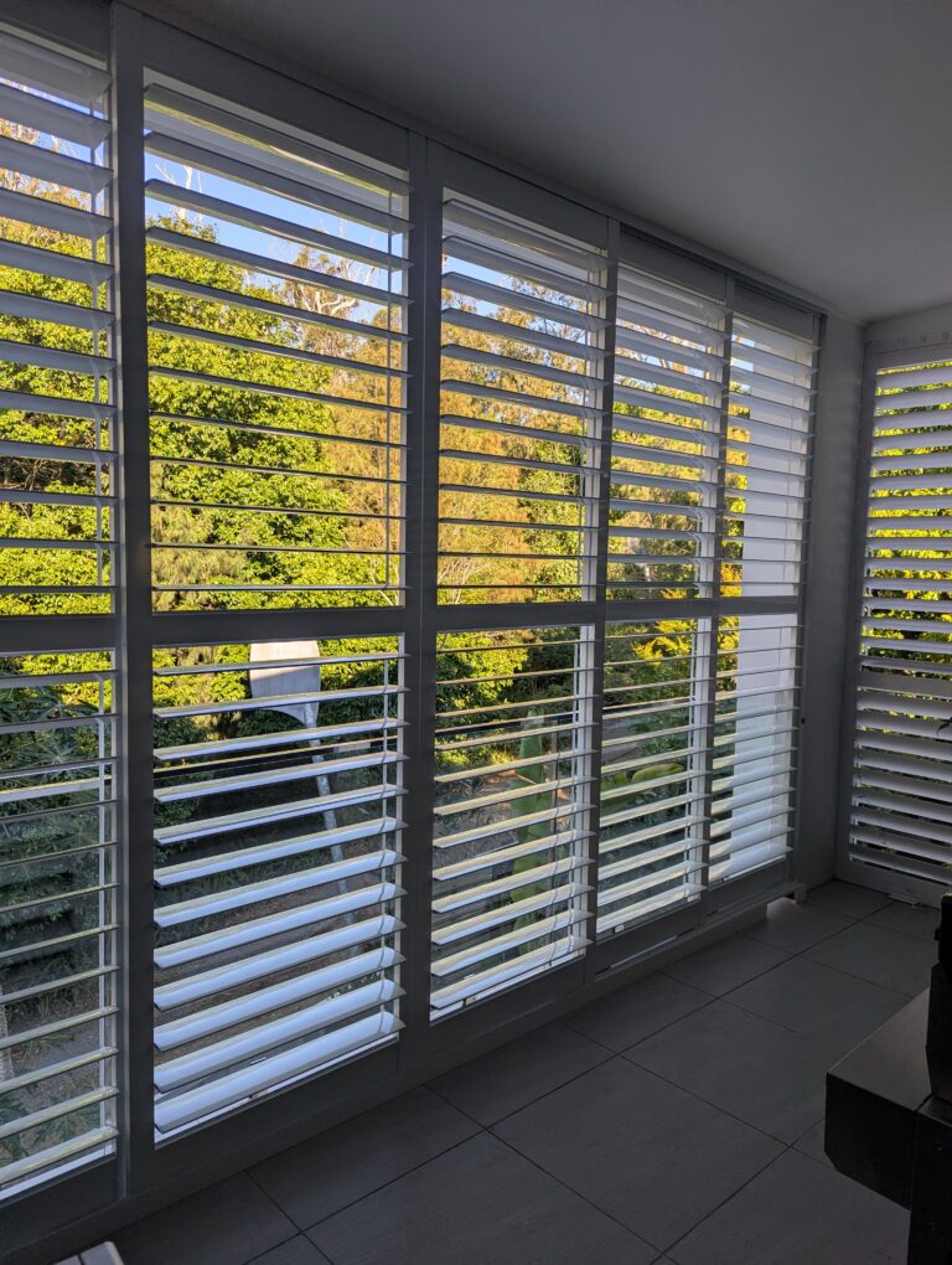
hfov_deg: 56.9
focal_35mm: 24
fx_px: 878
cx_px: 476
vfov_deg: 71.5
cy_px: 632
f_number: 1.85
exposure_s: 1/615
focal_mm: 6.81
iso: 42
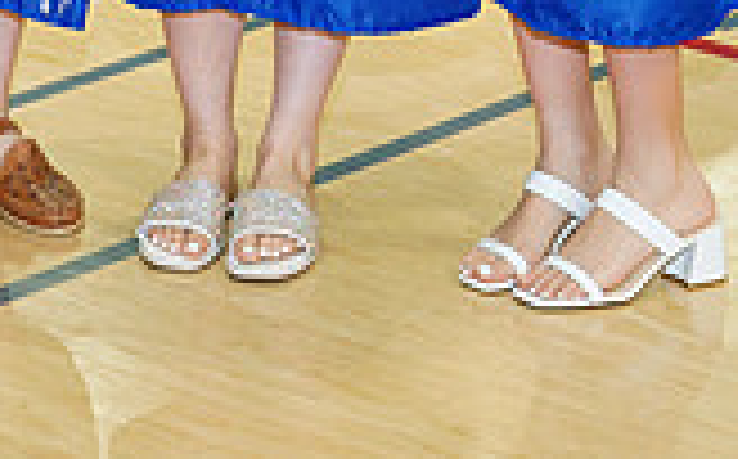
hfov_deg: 11.3
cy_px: -549
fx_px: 3716
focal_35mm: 185
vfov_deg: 6.8
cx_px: 234
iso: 1250
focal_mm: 44
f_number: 5.6
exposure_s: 1/100
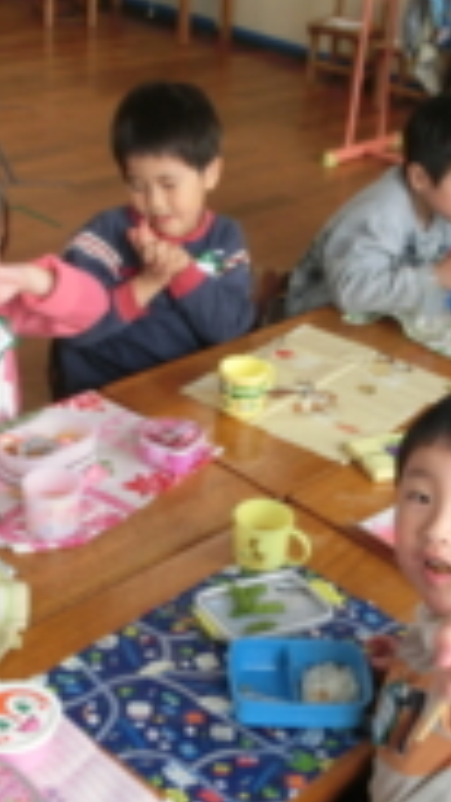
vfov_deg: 36.6
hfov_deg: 21.0
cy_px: 443
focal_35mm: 57
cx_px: 293
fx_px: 1211
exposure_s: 1/125
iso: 125
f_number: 3
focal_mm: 4.24
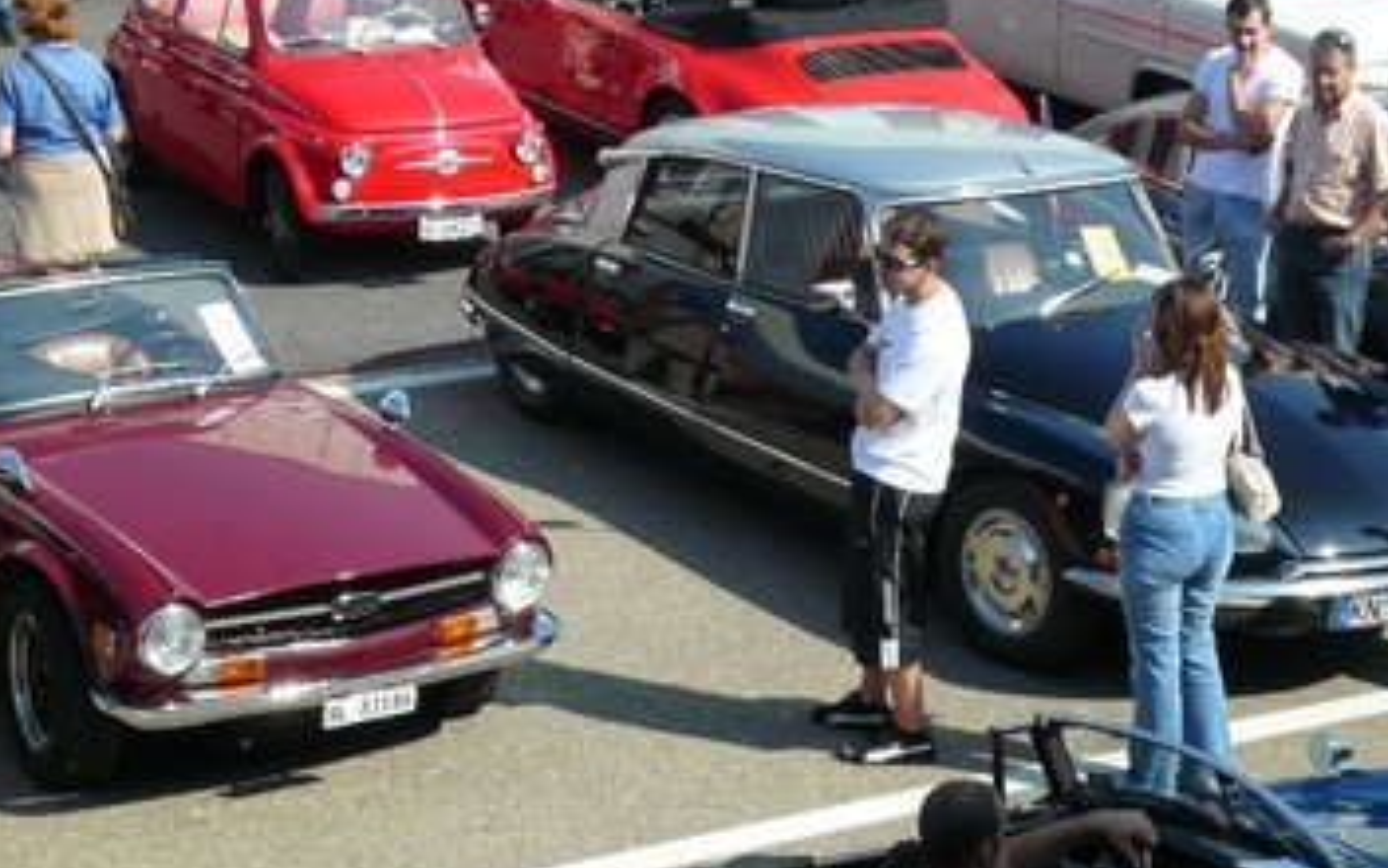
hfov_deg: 20.6
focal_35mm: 101
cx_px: 814
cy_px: 426
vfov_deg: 13.0
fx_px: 3821
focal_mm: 10.3
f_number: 4.1
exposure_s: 1/640
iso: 100
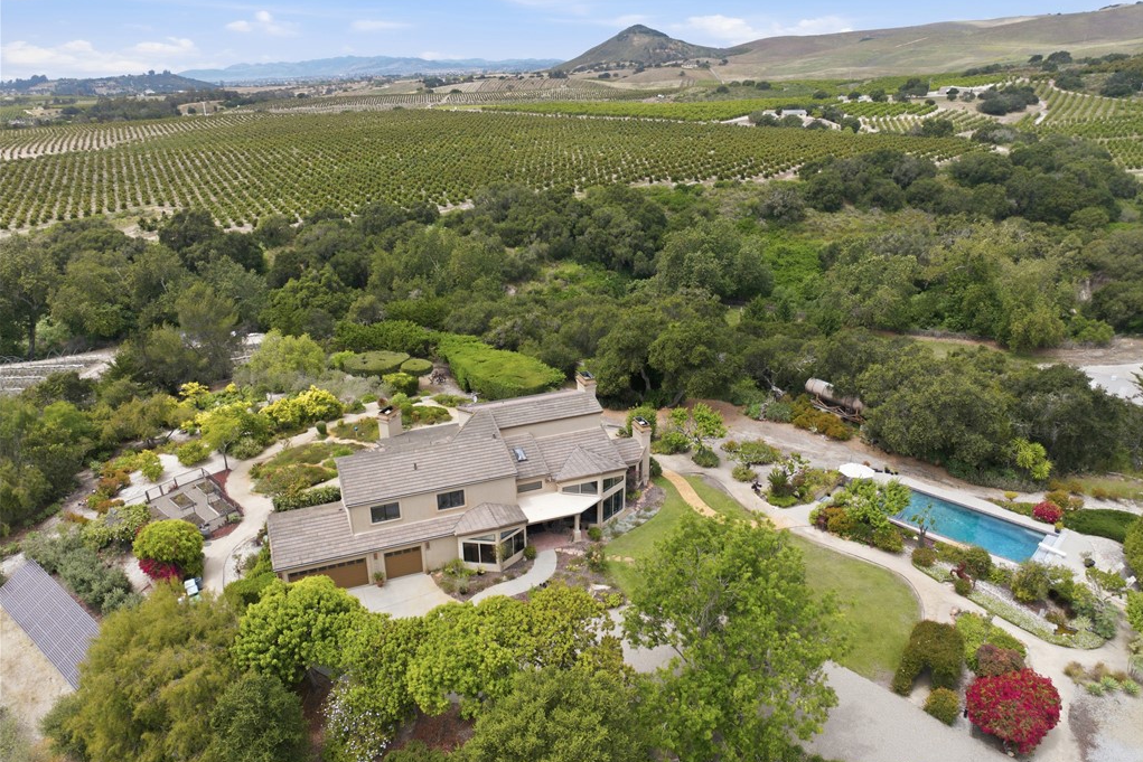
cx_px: 572
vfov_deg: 51.2
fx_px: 794
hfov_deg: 71.5
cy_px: 415
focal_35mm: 25
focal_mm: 12.3
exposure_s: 1/2000
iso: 140
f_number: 2.8
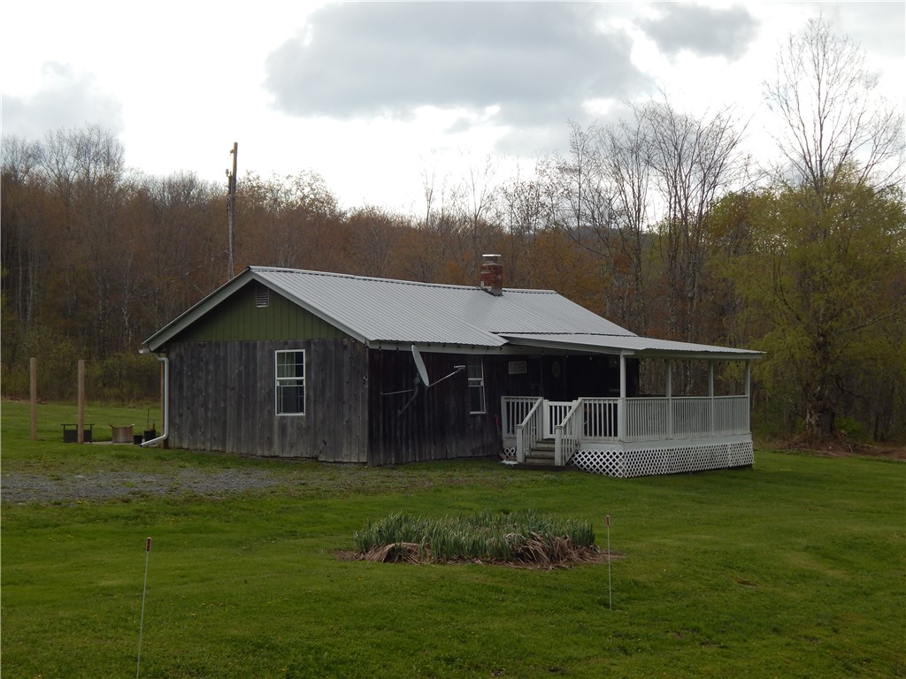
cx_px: 453
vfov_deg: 24.0
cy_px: 340
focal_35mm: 61
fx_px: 1597
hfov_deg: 31.7
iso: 125
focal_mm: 10.9
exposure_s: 1/640
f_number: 4
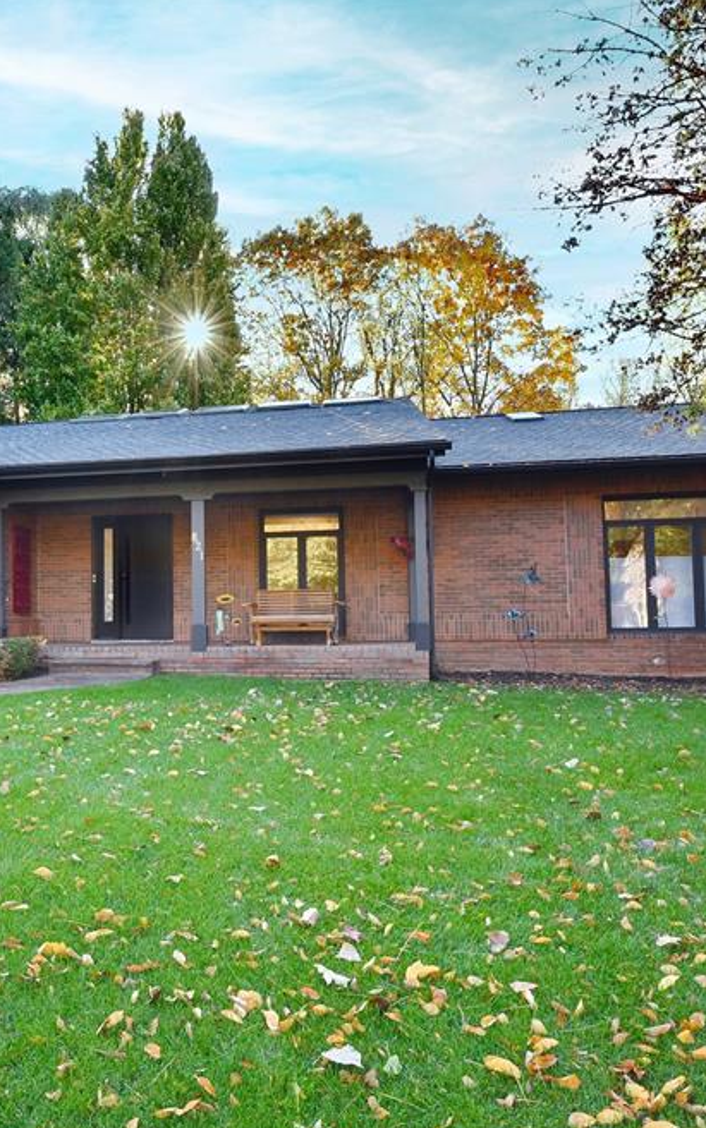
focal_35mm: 27
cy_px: 579
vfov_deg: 68.4
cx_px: 132
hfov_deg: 43.7
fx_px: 831
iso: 800
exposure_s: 1/60
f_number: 13
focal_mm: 17
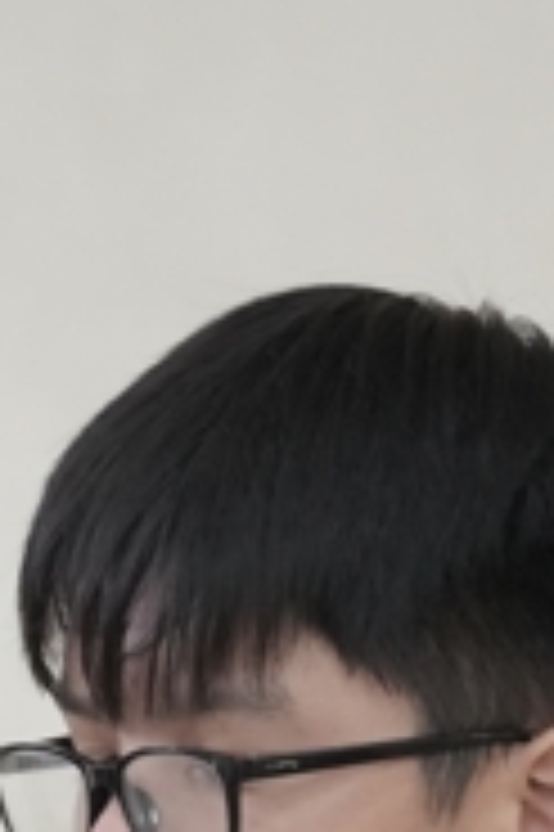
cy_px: 1455
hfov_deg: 1.7
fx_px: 18315
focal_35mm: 792
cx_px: 234
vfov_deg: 2.6
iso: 4000
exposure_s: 1/125
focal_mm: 150
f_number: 2.8
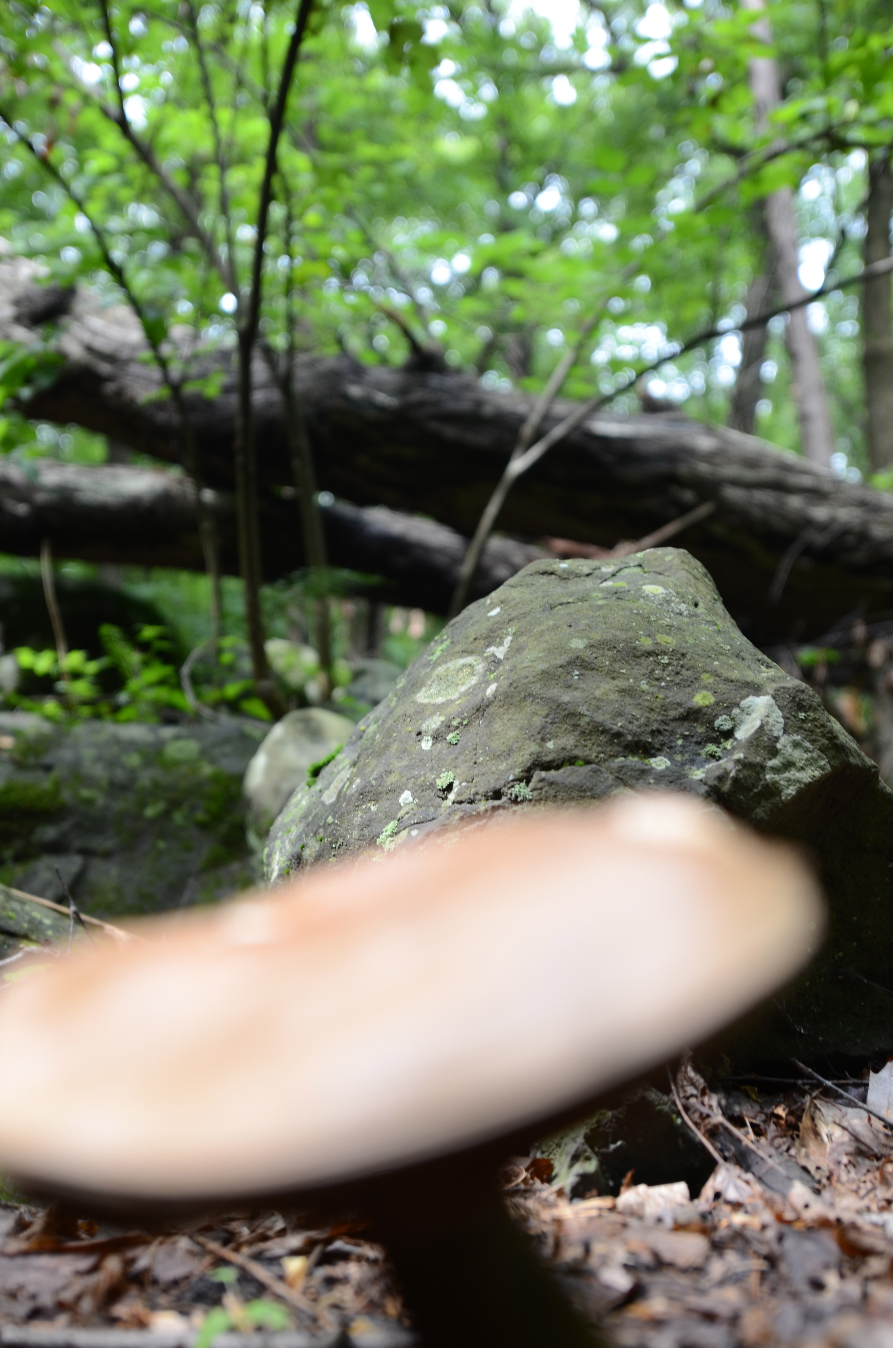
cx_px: 446
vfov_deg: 53.2
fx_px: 1346
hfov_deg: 36.7
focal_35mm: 36
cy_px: 674
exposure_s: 1/125
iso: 200
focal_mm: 24
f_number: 2.8
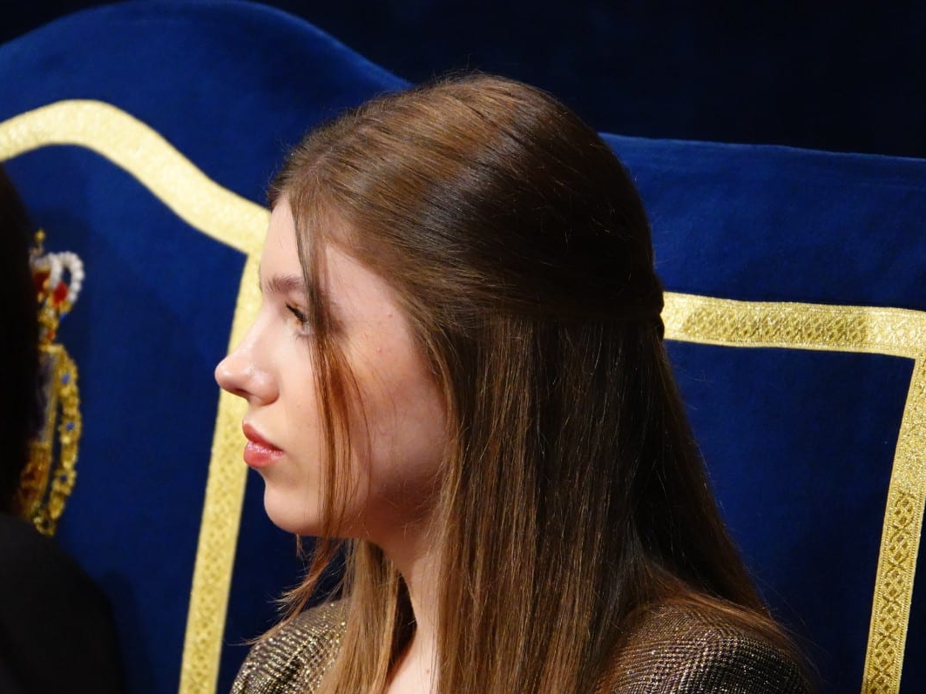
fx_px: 16637
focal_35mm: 622
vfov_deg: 2.4
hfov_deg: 3.2
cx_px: 408
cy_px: 347
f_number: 4
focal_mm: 210.22
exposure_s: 1/200
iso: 3200
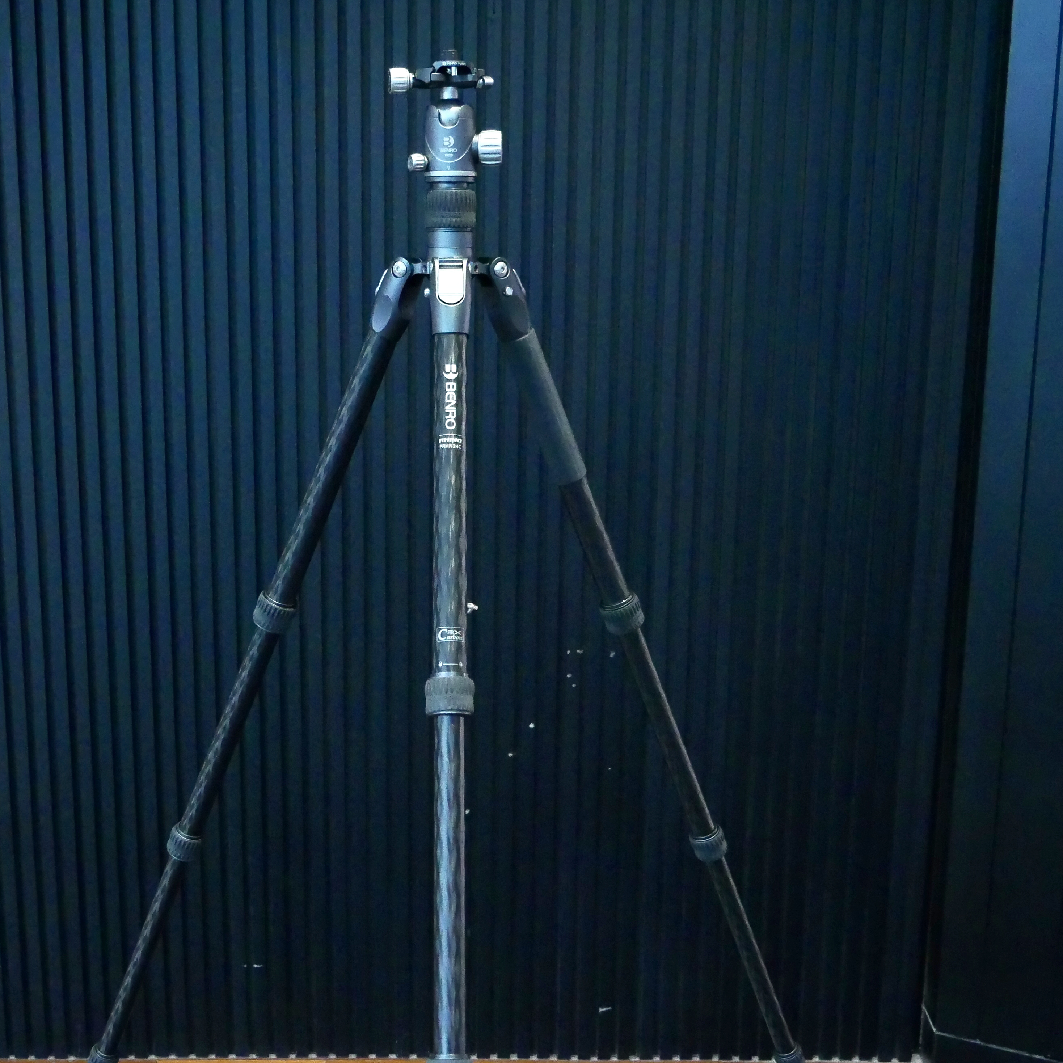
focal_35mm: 47
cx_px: 473
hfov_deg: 36.0
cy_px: 581
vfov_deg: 36.0
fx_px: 1633
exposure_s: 1/100
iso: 6400
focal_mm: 17
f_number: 3.8
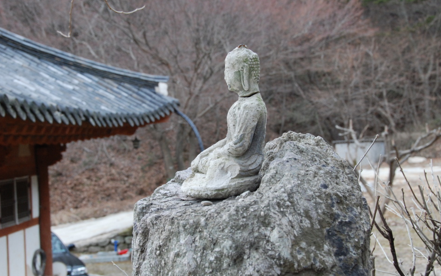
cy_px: 146
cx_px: 217
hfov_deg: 35.4
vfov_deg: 22.5
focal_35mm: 58
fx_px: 692
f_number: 8
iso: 800
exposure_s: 1/250
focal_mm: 35
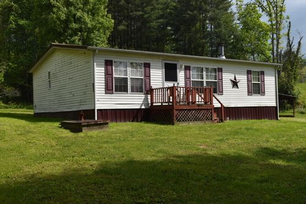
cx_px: 153
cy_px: 102
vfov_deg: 31.9
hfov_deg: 46.4
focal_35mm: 42
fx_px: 357
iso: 100
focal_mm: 28
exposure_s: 1/320
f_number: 9
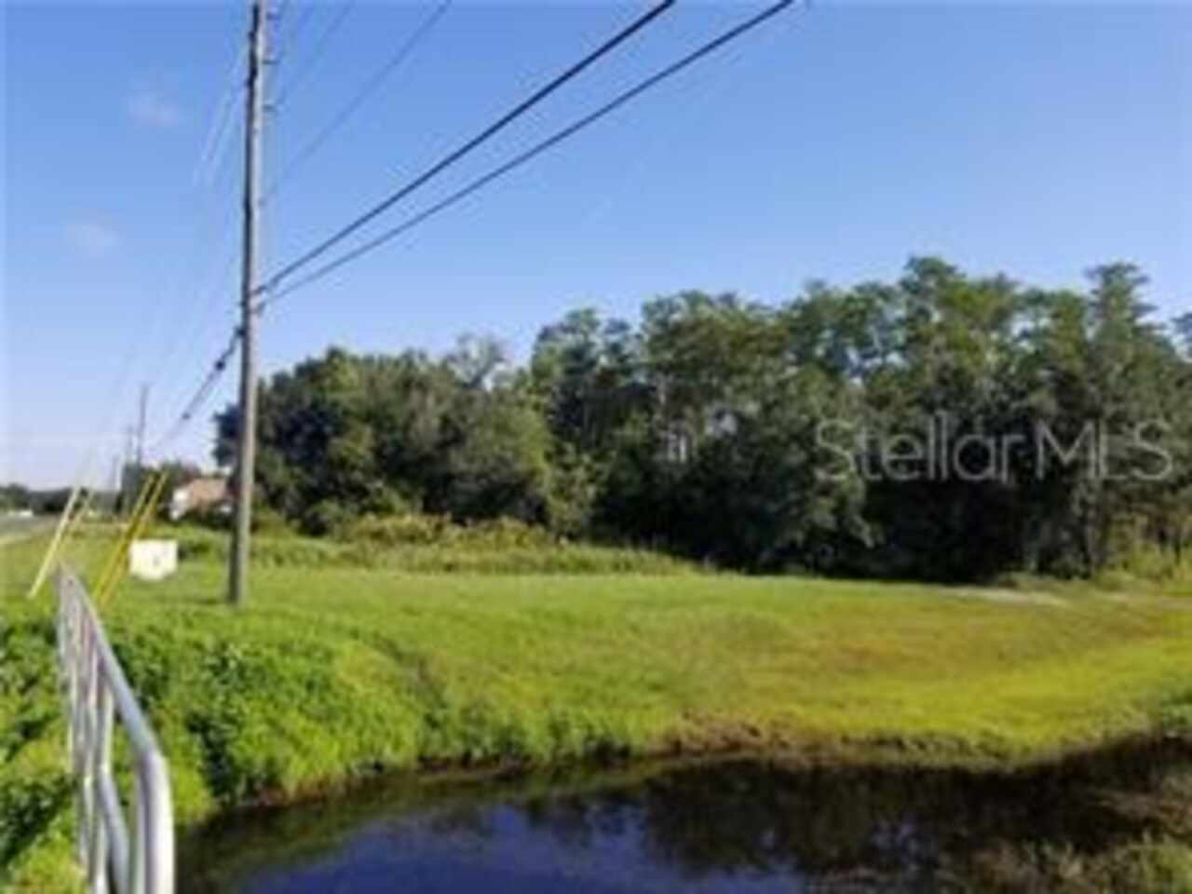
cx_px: 596
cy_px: 447
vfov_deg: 53.1
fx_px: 895
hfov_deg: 67.3
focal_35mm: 26
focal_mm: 4.25
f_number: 1.7
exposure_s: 1/1596
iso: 50
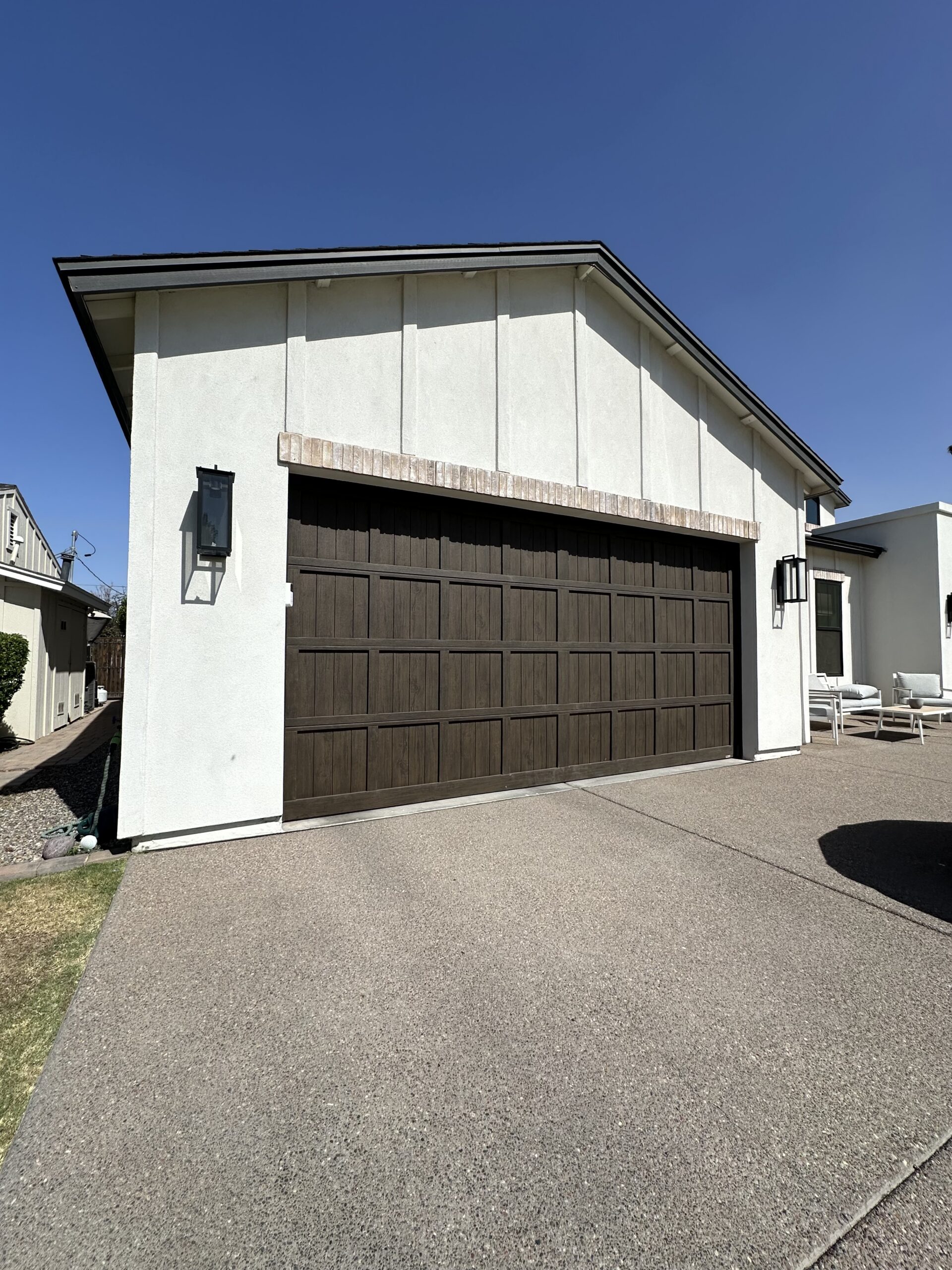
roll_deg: -0.7
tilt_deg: +2.9
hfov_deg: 85.7
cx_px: 476
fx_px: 513
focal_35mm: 14
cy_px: 635
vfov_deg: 102.1
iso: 50
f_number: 2.2
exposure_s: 1/3610
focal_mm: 2.22
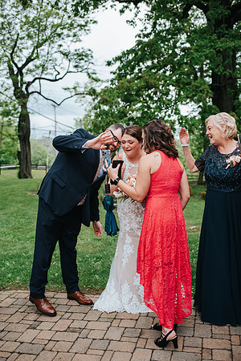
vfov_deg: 54.4
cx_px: 120
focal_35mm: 35
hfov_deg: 37.9
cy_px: 180
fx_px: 351
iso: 140
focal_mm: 35
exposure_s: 1/640
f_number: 2.8
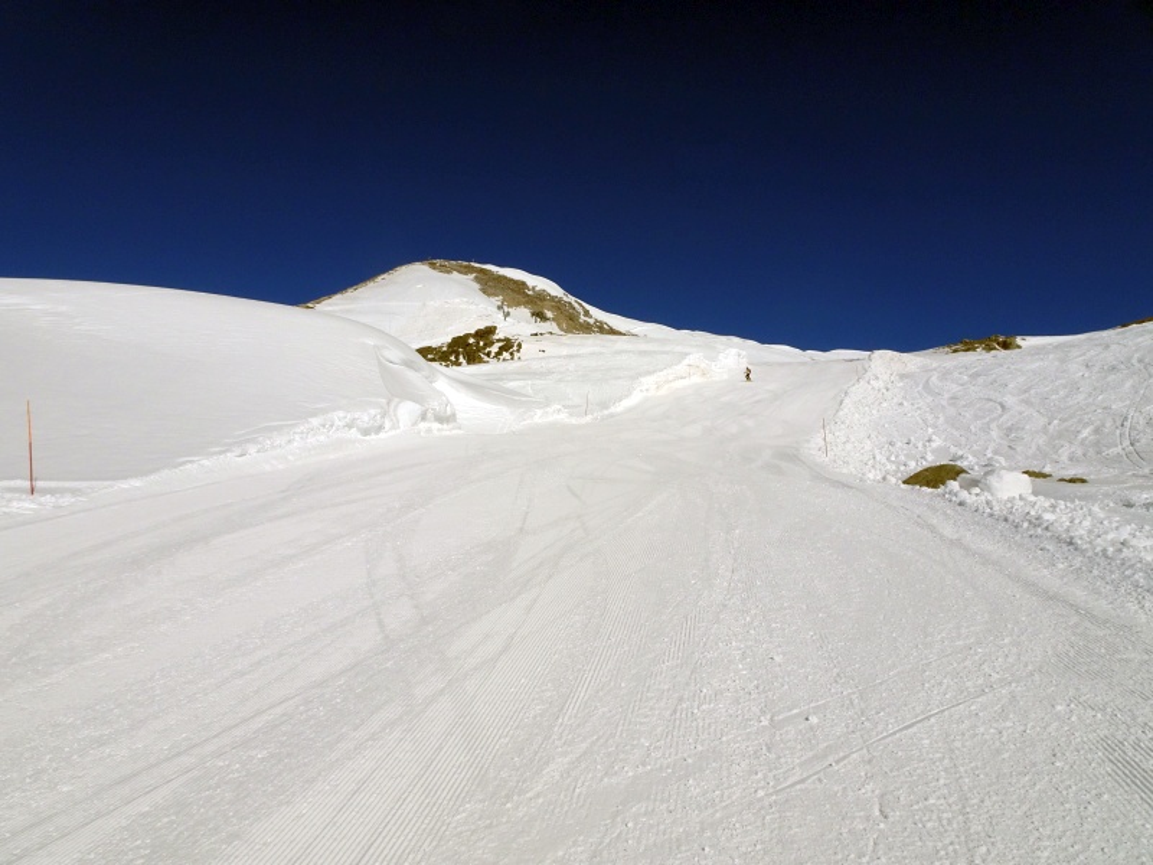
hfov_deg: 71.6
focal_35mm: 24
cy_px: 432
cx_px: 576
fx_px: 799
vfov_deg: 56.8
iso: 80
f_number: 4.5
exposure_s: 1/2000
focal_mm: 4.1
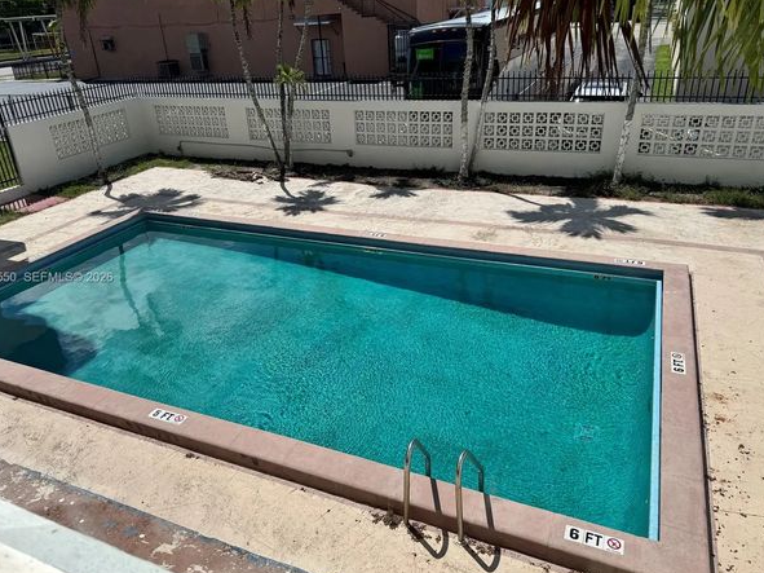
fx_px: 574
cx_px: 366
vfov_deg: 53.0
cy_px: 278
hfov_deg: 67.3
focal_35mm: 26
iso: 80
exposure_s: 1/10417
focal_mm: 6.76
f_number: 1.78
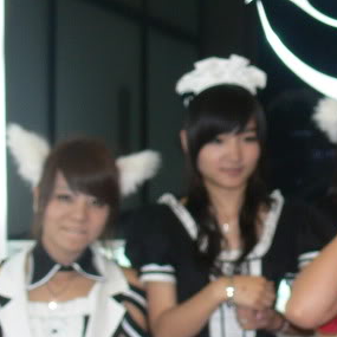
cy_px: 215
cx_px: 484
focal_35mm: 111
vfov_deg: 15.7
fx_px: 1223
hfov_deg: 14.7
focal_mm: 7.4
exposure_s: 1/30
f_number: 2.8
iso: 100
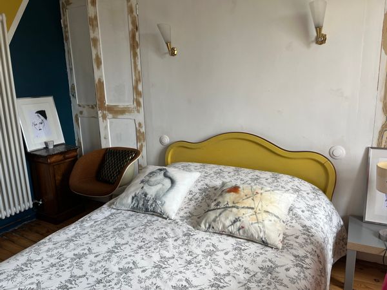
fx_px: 291
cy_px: 145
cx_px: 194
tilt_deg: -11.8
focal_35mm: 26
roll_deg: +1.7
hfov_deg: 67.3
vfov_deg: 53.1
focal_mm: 5.1
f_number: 1.6
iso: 40
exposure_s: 1/122
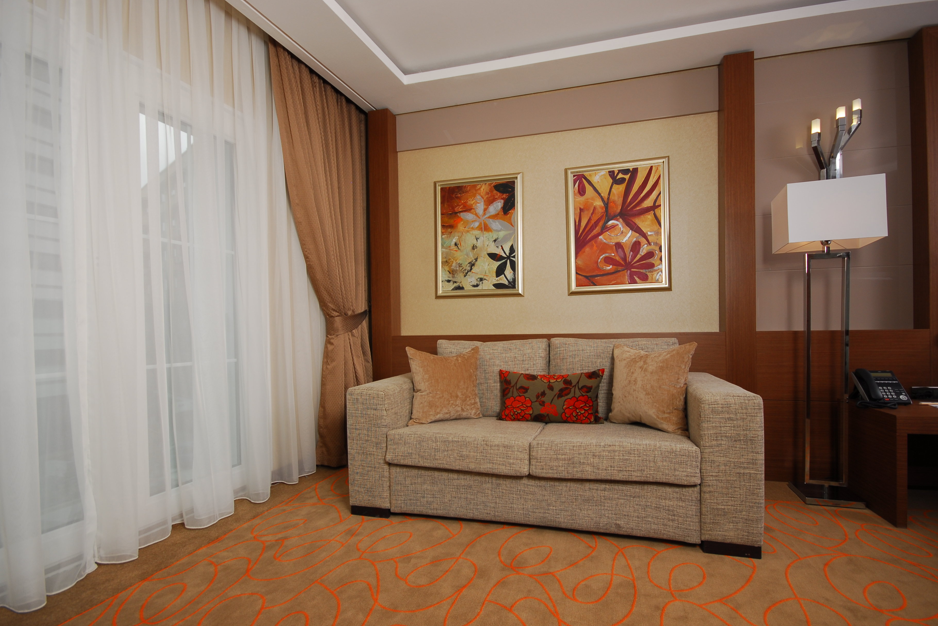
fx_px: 417
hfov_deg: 96.7
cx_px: 491
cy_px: 327
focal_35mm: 16
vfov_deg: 73.7
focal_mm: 10
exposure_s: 1/50
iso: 100
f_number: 7.1
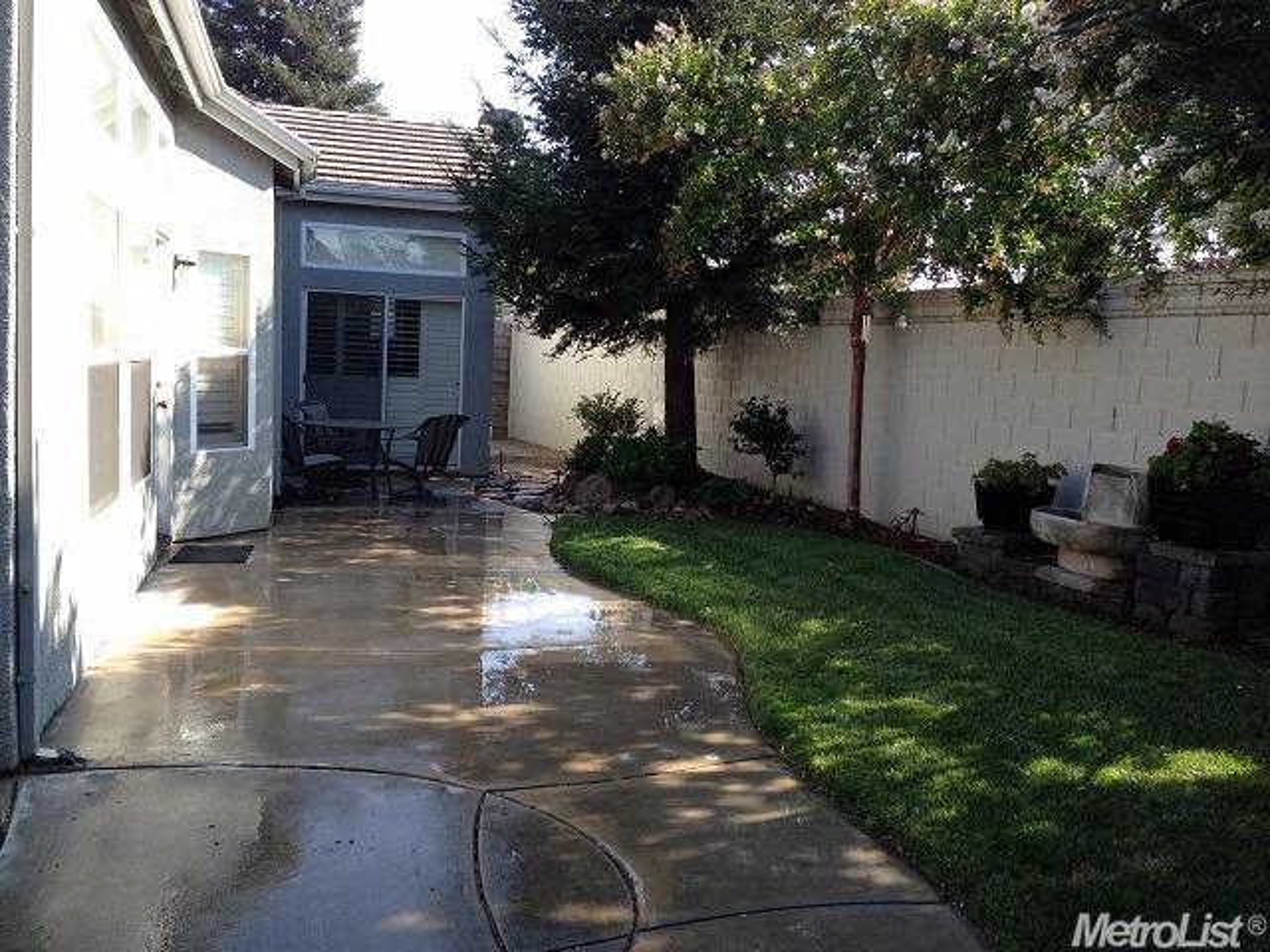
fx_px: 1211
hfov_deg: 55.4
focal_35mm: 33
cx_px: 635
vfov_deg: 42.9
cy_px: 476
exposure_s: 1/345
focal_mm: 4.13
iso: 50
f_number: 2.4
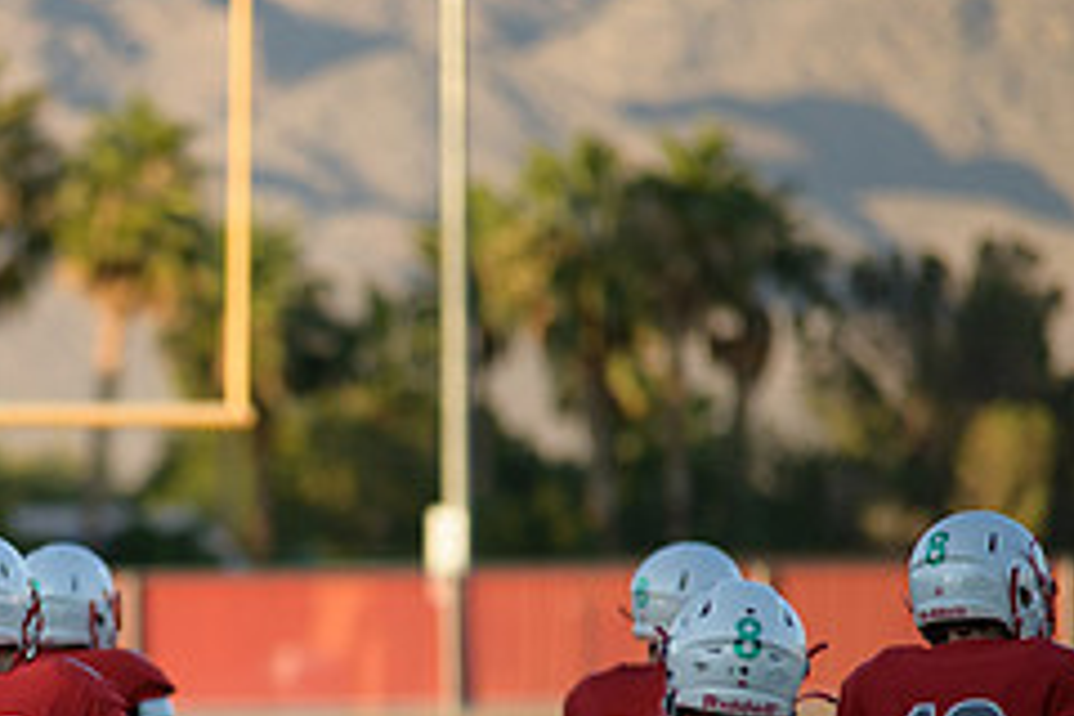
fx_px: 14408
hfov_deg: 4.3
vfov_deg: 2.8
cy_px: 727
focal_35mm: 483
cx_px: 98
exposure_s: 1/5000
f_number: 2.8
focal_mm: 200
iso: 1000
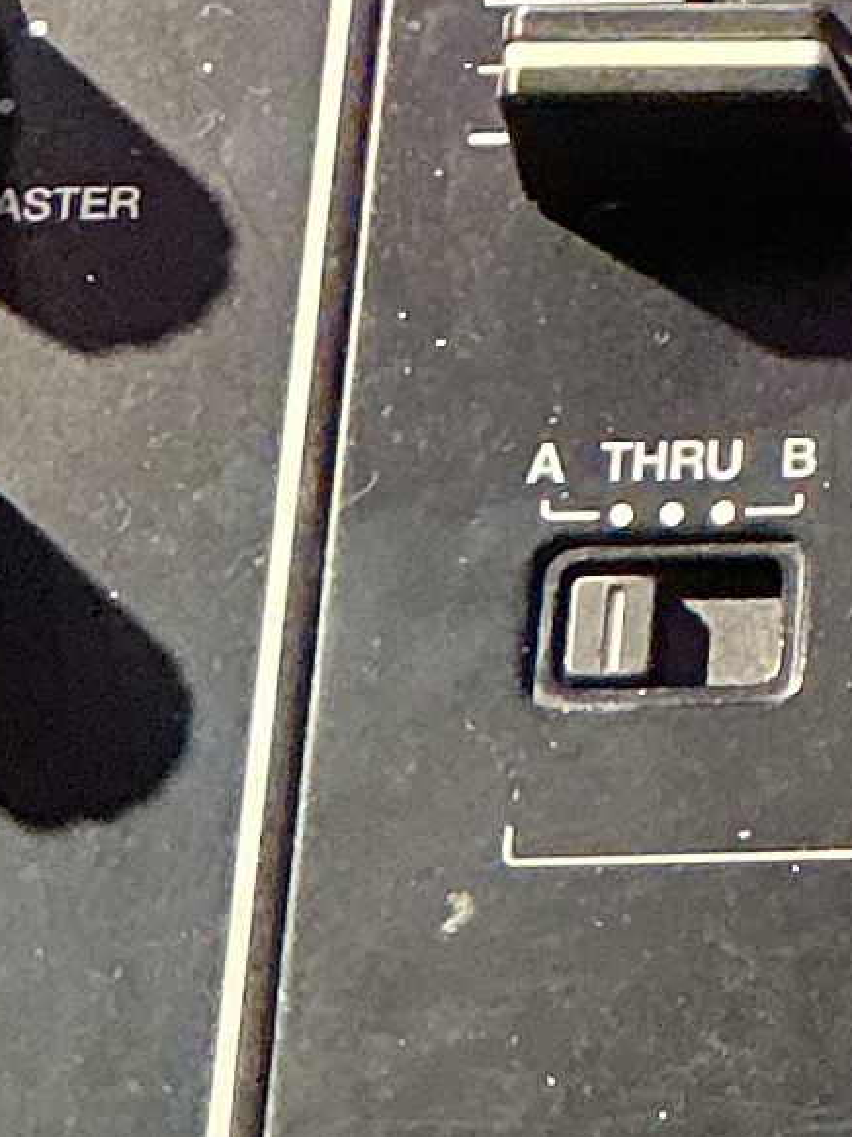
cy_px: -1008
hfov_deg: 7.0
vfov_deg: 9.3
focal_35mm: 201
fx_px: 6601
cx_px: 1960
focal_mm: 3
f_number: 1.8
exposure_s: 1/60
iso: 200
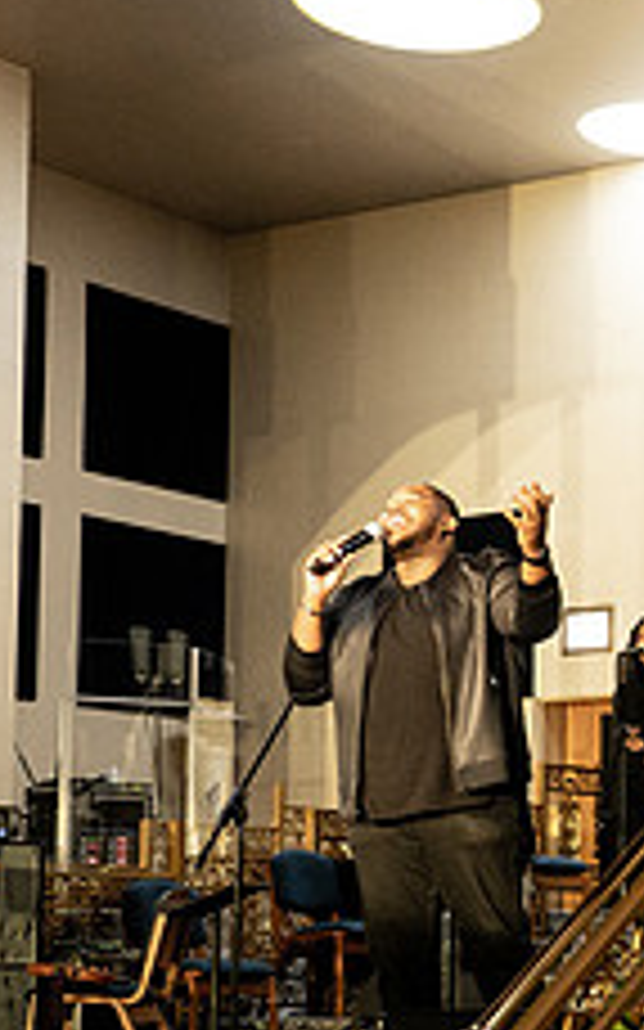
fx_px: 2248
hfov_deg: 14.9
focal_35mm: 80
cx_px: 1027
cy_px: 731
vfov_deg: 25.6
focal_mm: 31
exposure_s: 1/125
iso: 6400
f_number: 4
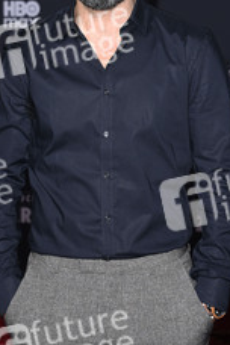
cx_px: 100
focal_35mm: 114
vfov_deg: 17.9
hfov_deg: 12.0
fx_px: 1092
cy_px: 120
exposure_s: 1/250
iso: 1000
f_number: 5.6
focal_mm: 65
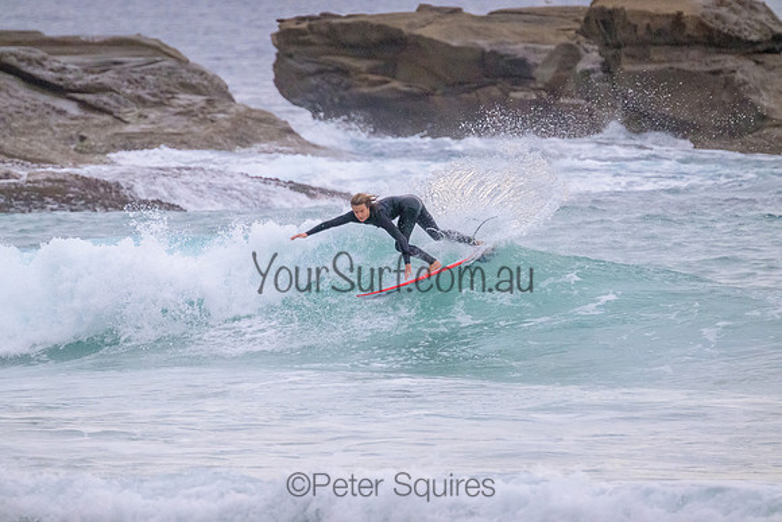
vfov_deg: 1.7
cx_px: 391
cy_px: 261
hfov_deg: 2.6
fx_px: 17381
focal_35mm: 800
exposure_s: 1/640
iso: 10000
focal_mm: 800
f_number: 11
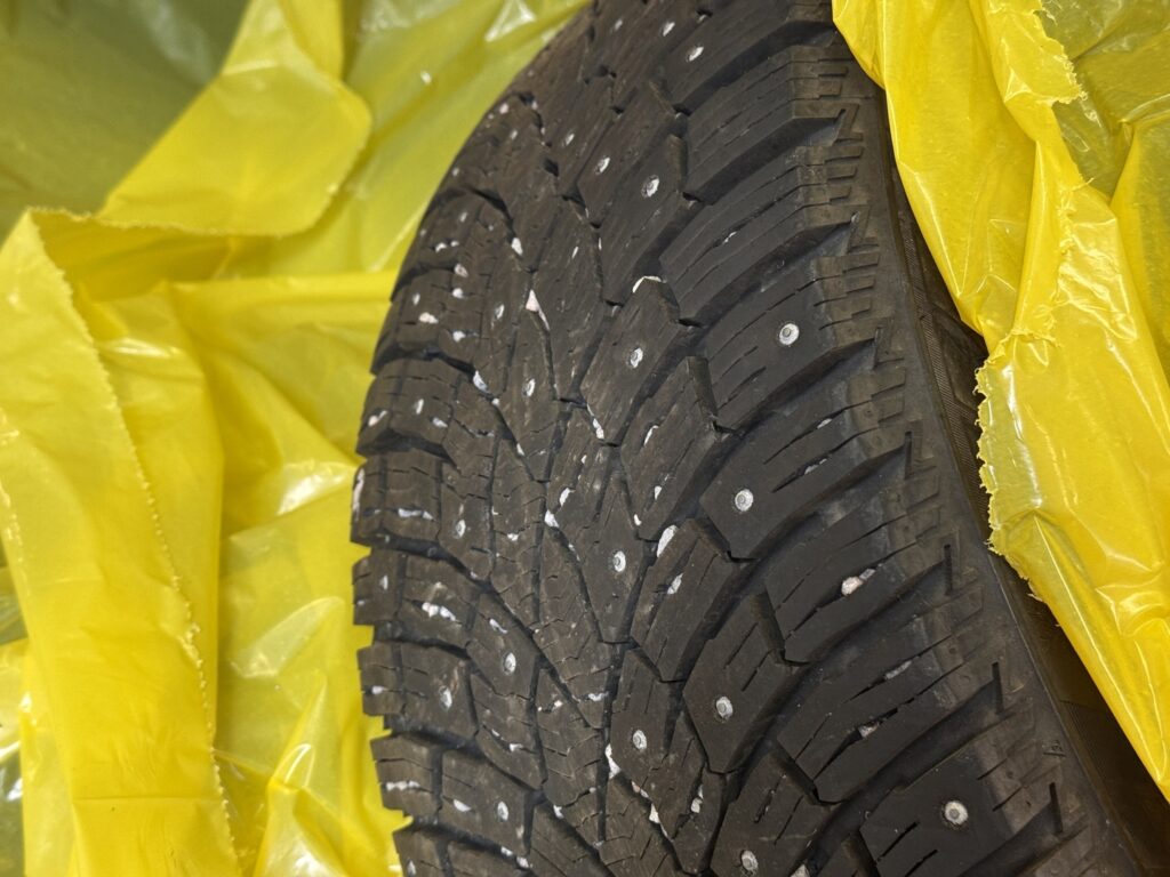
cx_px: 585
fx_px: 1622
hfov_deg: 39.7
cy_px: 438
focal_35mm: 48
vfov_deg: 30.3
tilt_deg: -41.2
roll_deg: -16.5
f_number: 1.78
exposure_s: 1/33
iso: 200
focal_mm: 6.76
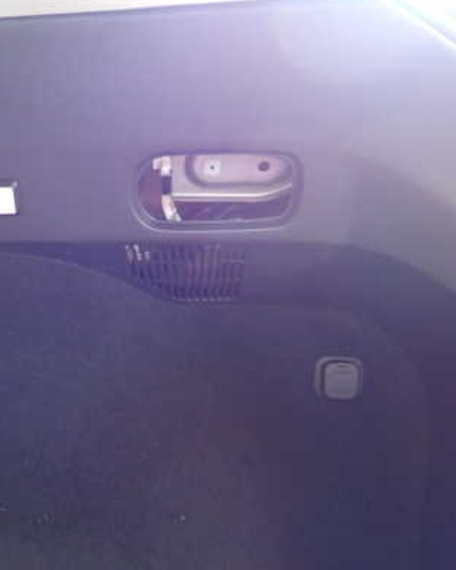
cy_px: 277
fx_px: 641
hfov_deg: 36.5
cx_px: 37
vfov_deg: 47.9
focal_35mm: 38
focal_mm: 4.5
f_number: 2
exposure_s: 1/30
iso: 640
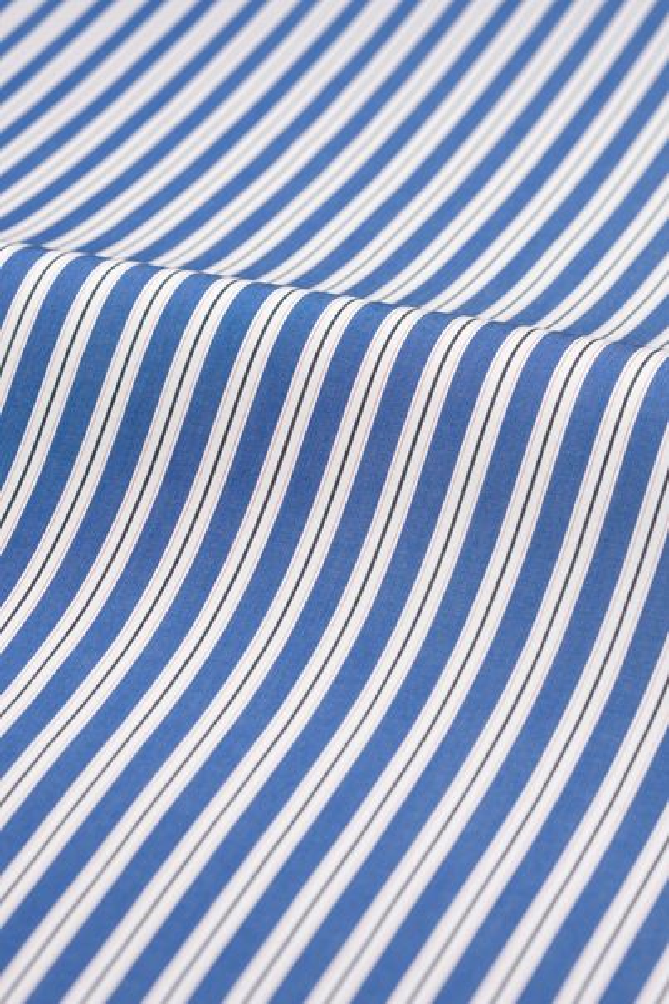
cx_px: 334
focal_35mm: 85
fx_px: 2371
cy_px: 502
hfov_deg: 16.1
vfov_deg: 23.9
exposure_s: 1/160
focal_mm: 85
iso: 100
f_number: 8
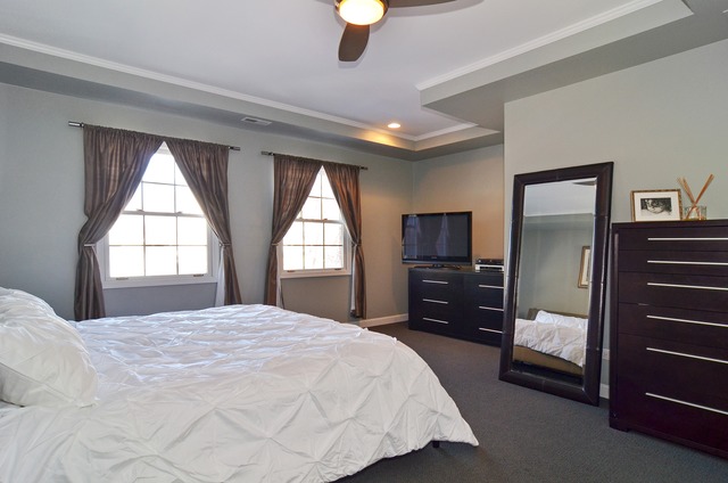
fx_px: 363
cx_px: 364
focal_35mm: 18
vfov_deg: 67.2
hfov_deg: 90.1
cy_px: 242
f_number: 8
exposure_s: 1/30
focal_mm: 12
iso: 500
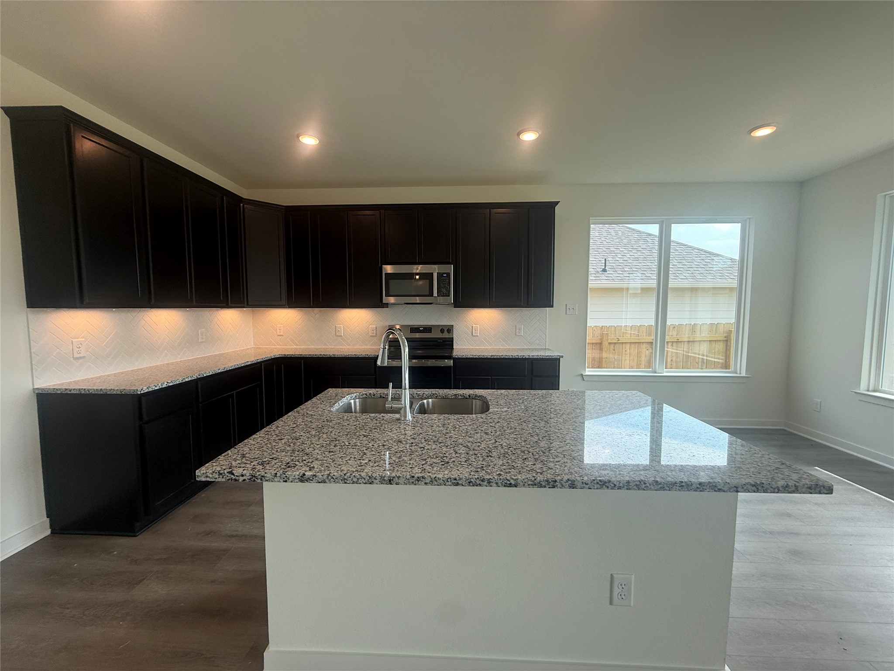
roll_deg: +0.0
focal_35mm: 14
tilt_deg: -3.0
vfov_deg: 85.7
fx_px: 362
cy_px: 336
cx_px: 447
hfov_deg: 102.1
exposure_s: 1/135
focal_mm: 2.22
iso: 64
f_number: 2.2
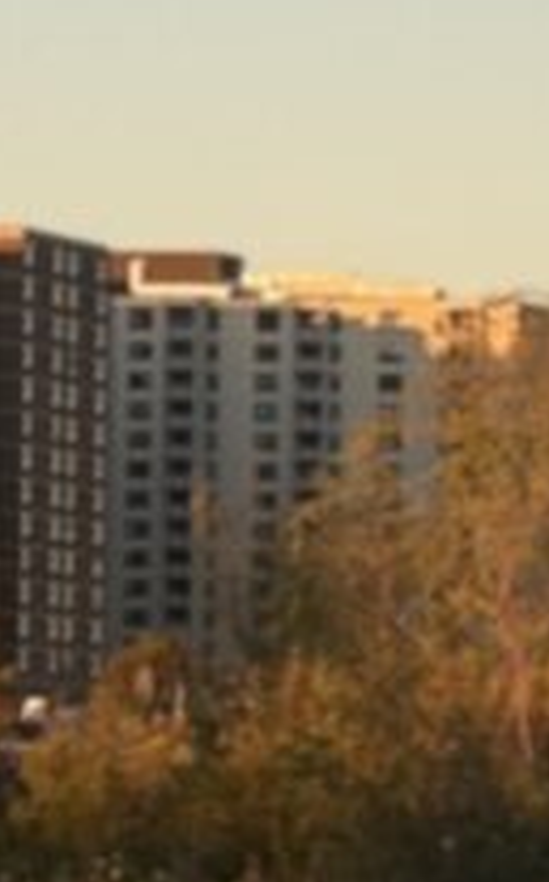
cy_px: 818
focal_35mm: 252
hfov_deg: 5.0
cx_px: 1621
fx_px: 6045
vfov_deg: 8.3
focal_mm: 6.76
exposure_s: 1/646
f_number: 1.78
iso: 64
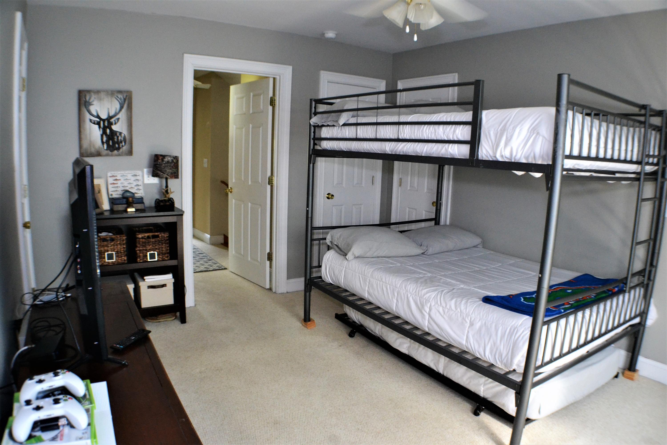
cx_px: 334
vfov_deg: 43.6
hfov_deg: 61.9
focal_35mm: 30
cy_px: 222
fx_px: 556
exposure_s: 1/60
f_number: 3.8
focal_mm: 20
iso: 2000
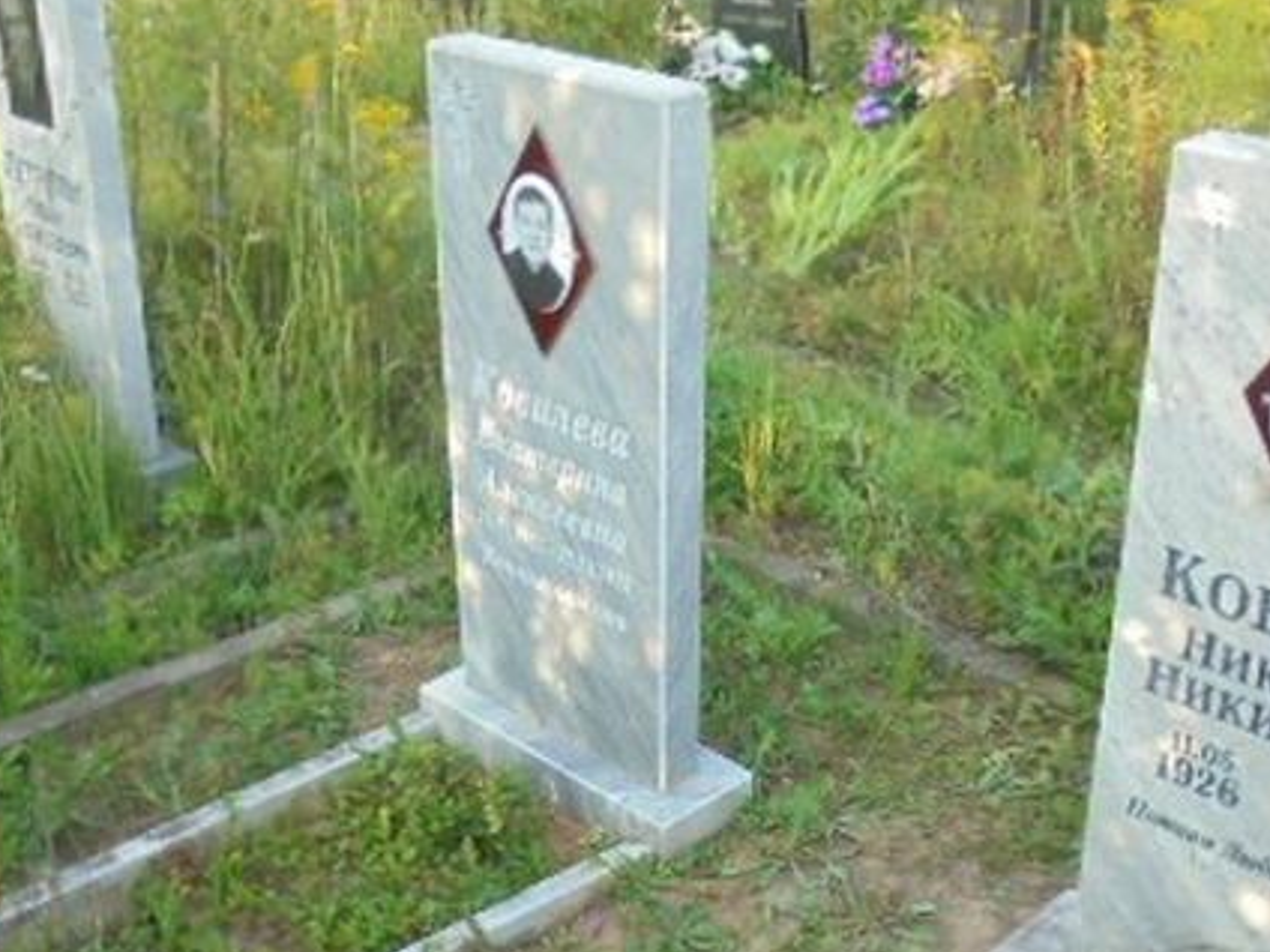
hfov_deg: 38.9
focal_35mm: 49
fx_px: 1798
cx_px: 674
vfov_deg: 29.0
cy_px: 769
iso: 250
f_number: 3.5
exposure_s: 1/250
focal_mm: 4.6
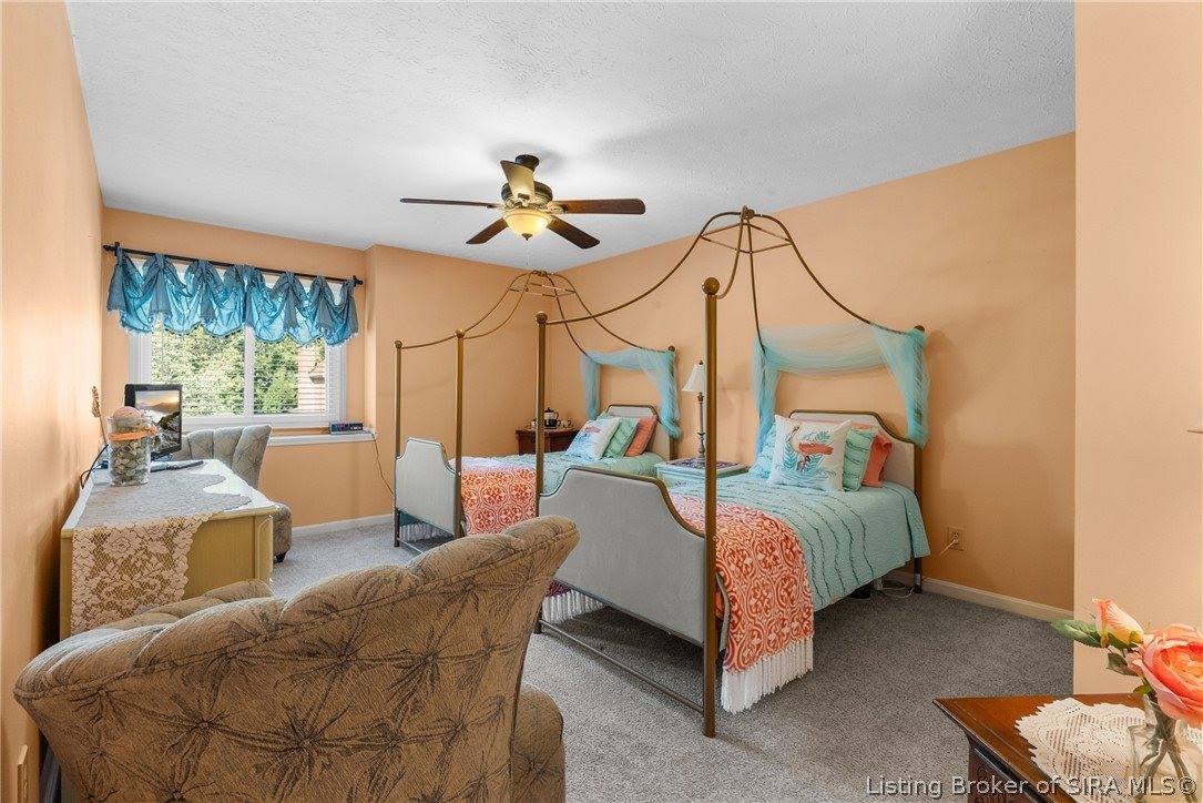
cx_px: 602
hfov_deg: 96.7
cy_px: 402
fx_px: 535
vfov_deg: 73.8
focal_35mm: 16
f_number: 11
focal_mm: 16
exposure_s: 1
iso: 800
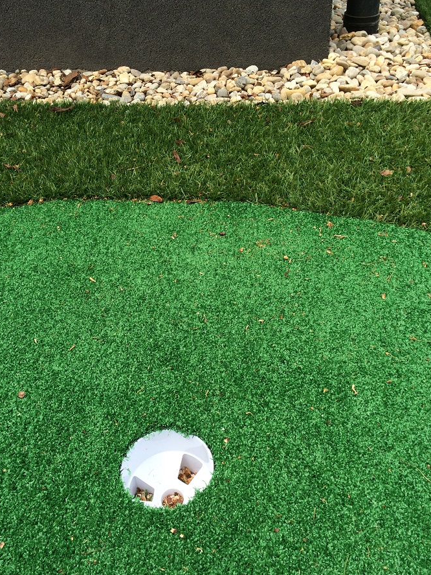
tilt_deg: -38.8
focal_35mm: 32
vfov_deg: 56.8
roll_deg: +5.9
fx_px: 531
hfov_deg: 44.1
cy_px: 284
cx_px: 199
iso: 32
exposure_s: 1/540
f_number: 2.2
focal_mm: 4.15
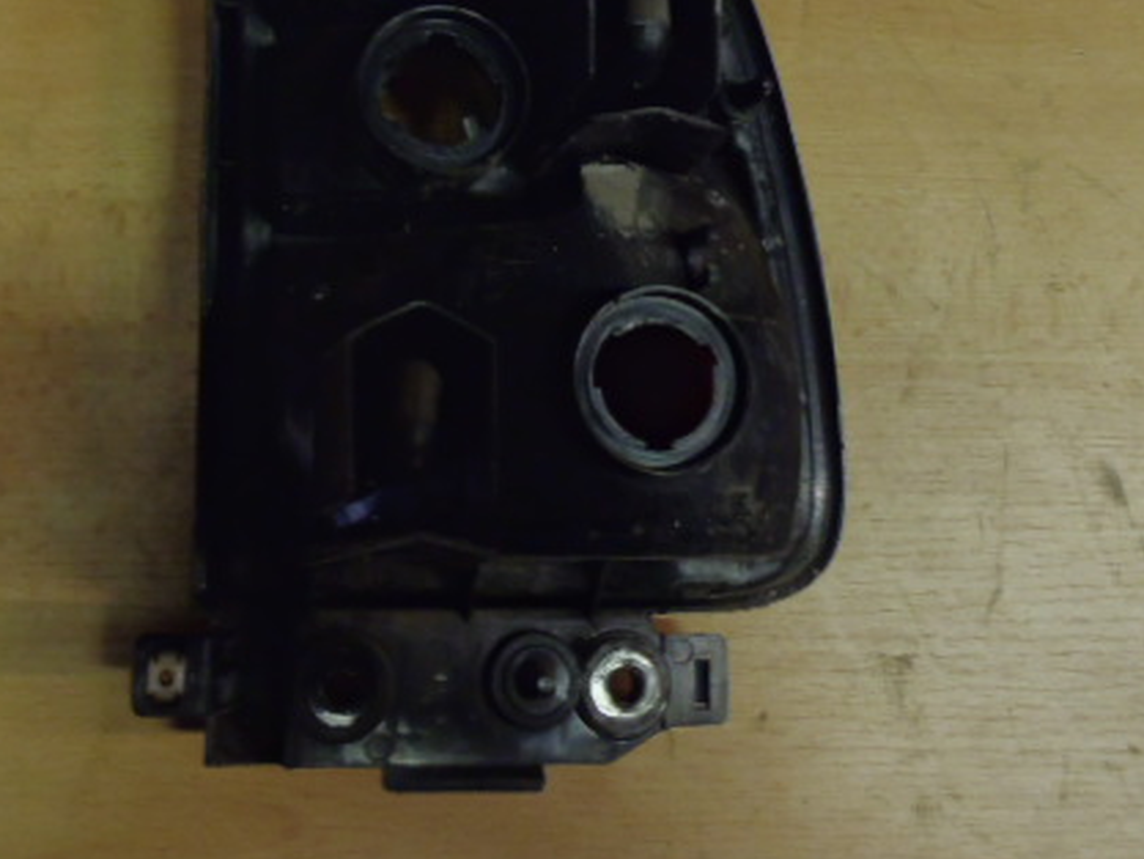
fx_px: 1421
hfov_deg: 43.7
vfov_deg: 32.9
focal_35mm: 43
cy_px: 211
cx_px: 469
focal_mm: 5
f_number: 3.9
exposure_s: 1/4
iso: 250
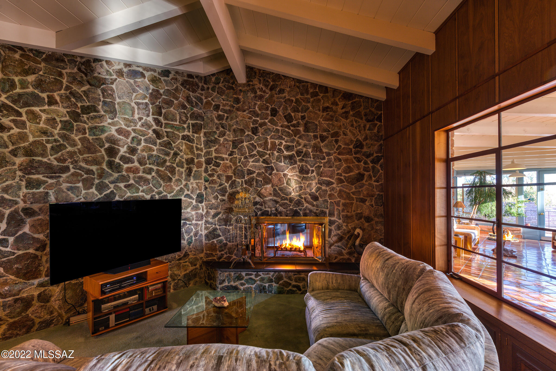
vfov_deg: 81.3
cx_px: 278
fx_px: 216
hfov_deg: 104.2
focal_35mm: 14
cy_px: 186
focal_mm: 14
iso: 100
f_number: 9
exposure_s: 1/2.5
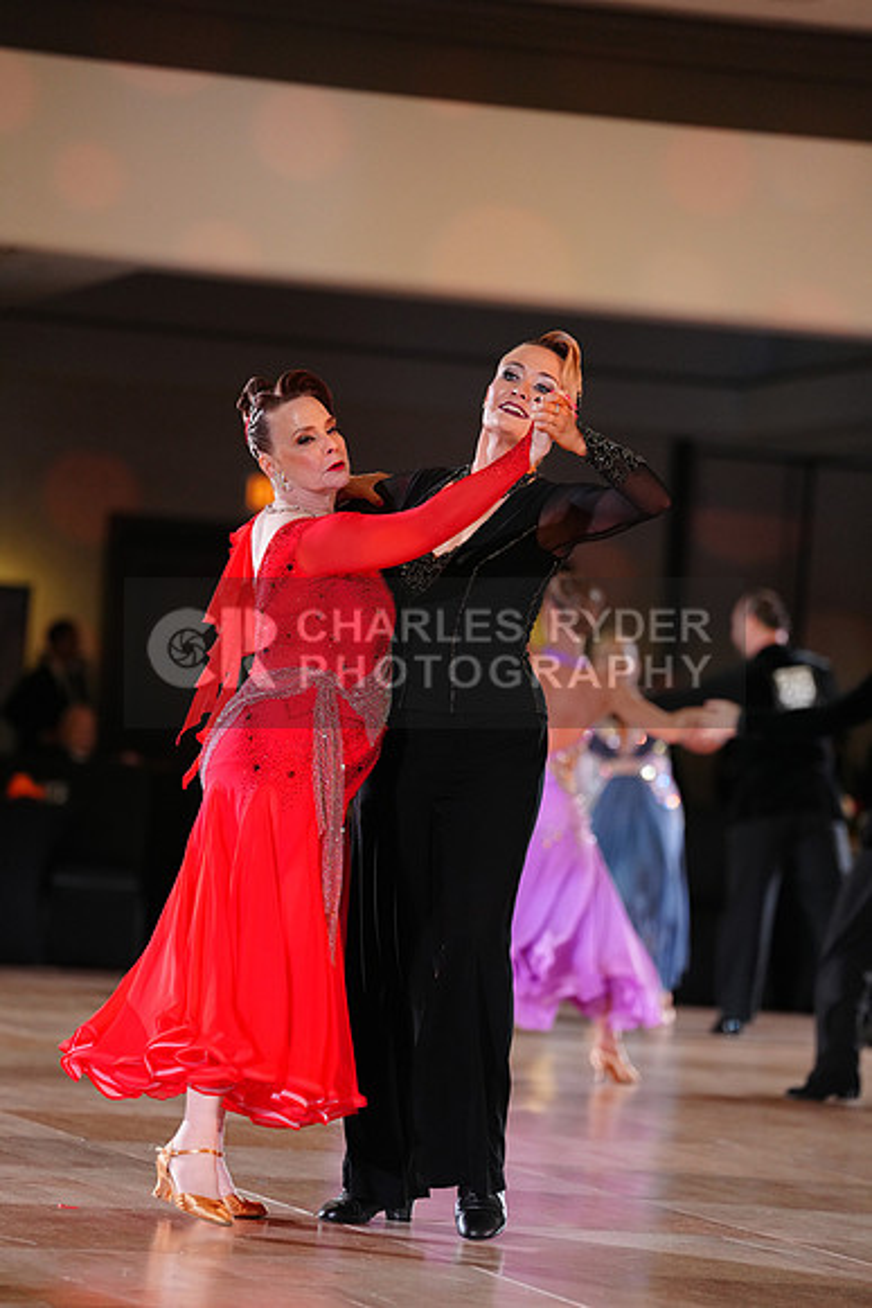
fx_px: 5301
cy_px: 654
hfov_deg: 9.4
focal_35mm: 146
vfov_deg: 14.1
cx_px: 436
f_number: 2.8
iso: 2500
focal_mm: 146
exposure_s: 1/400
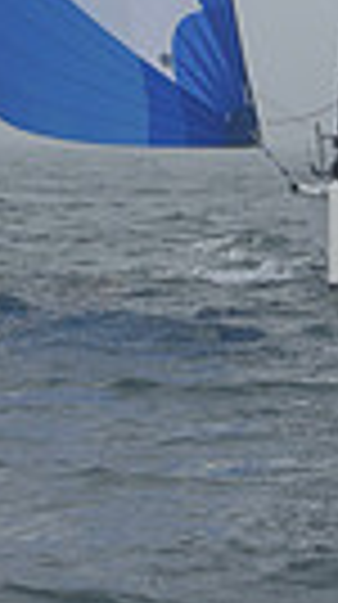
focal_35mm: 318
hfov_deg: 3.8
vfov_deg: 6.7
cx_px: 358
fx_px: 5086
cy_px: -400
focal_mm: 70
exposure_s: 1/800
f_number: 11
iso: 250
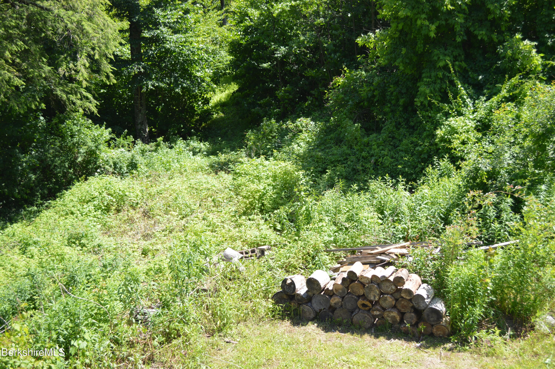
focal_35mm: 45
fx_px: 693
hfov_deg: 43.6
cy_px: 184
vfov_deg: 29.8
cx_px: 278
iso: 100
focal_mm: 30
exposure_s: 1/160
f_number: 4.5
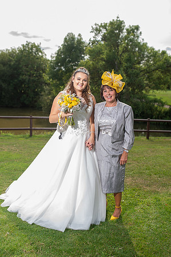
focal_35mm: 35
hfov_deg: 37.8
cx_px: 86
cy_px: 128
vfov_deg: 54.5
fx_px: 250
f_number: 2.8
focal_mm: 35
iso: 100
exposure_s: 1/800
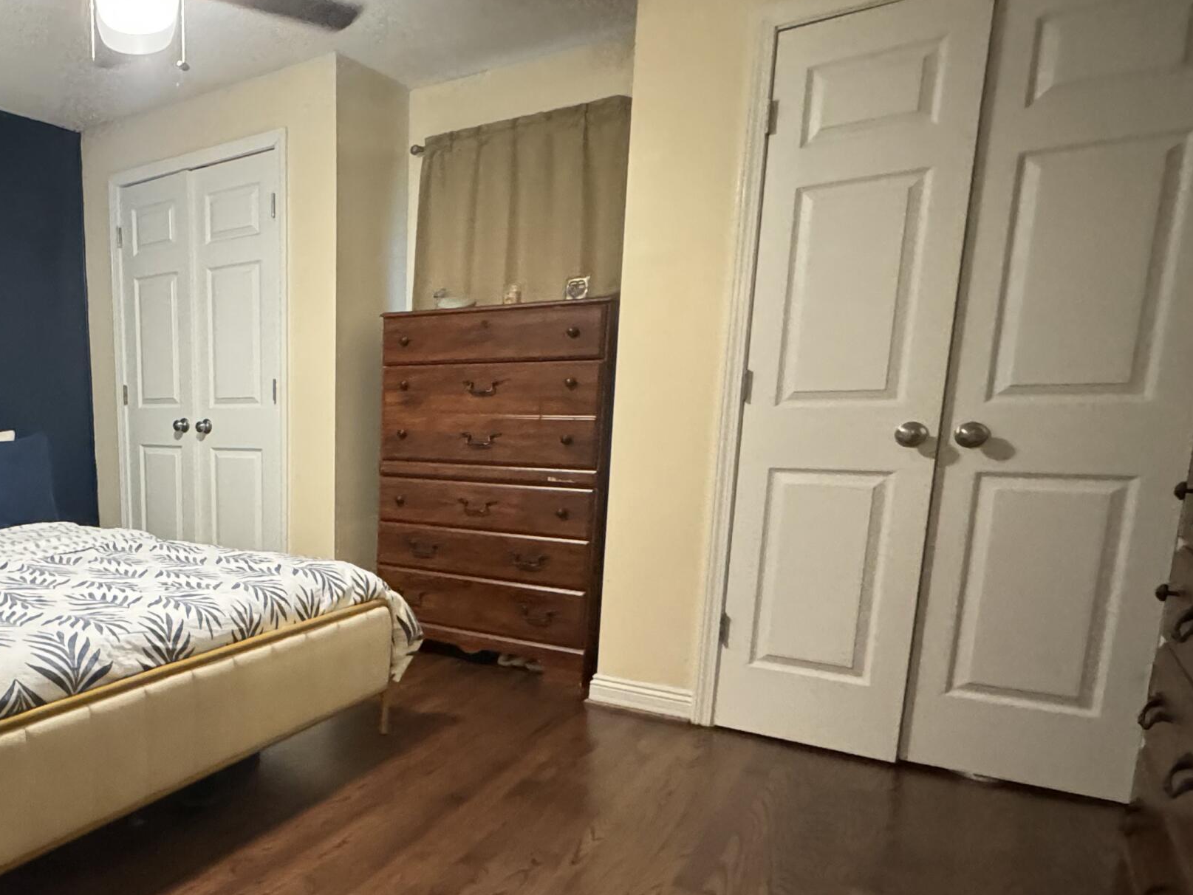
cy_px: 563
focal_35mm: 26
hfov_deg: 60.3
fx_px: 896
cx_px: 193
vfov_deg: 52.5
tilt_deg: -10.0
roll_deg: +1.5
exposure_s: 1/60
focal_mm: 2.22
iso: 1250
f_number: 2.2
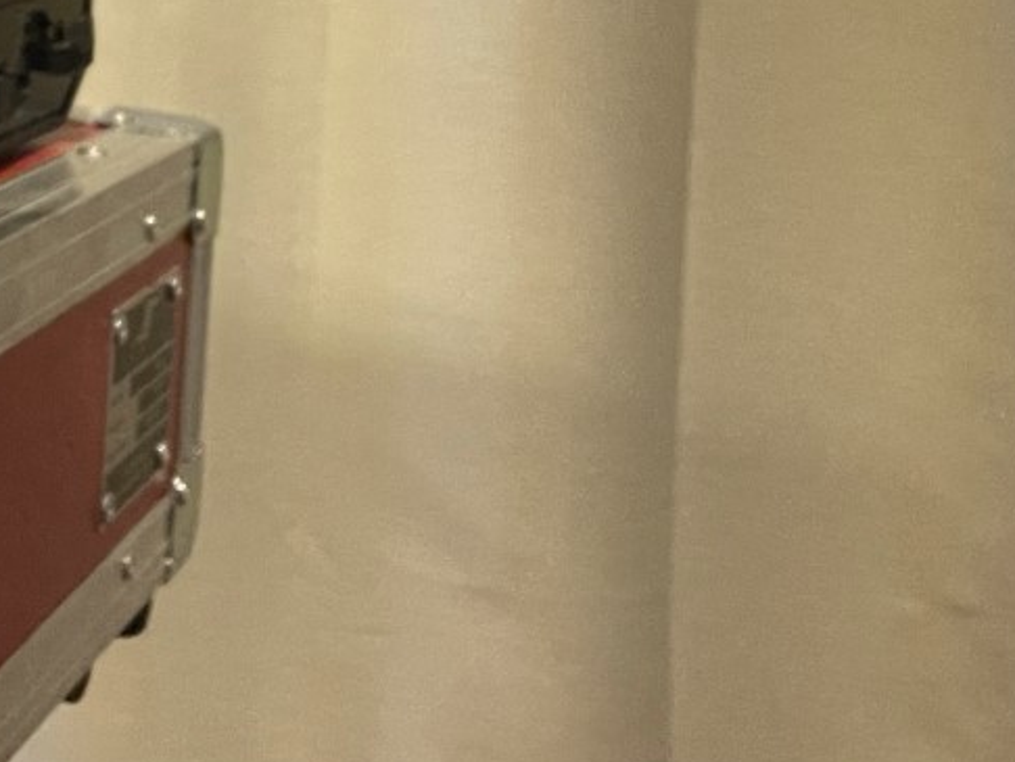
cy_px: -152
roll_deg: -2.1
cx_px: -462
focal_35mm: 77
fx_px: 2259
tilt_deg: -2.4
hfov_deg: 21.6
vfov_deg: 18.2
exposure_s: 1/30
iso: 640
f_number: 1.6
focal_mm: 5.1
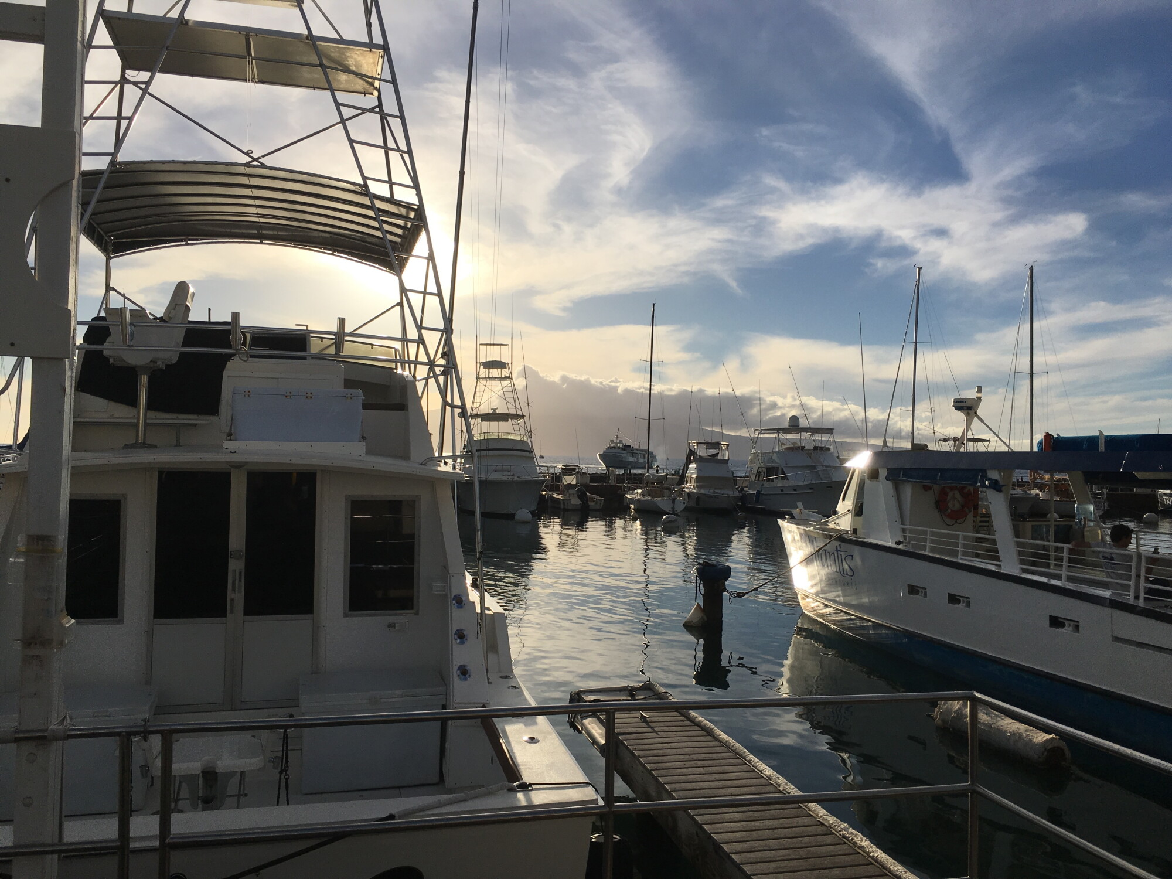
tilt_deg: +2.0
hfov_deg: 61.7
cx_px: 586
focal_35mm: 29
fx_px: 982
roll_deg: -1.4
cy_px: 440
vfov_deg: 48.2
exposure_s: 1/5128
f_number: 2.2
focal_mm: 4.15
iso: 25
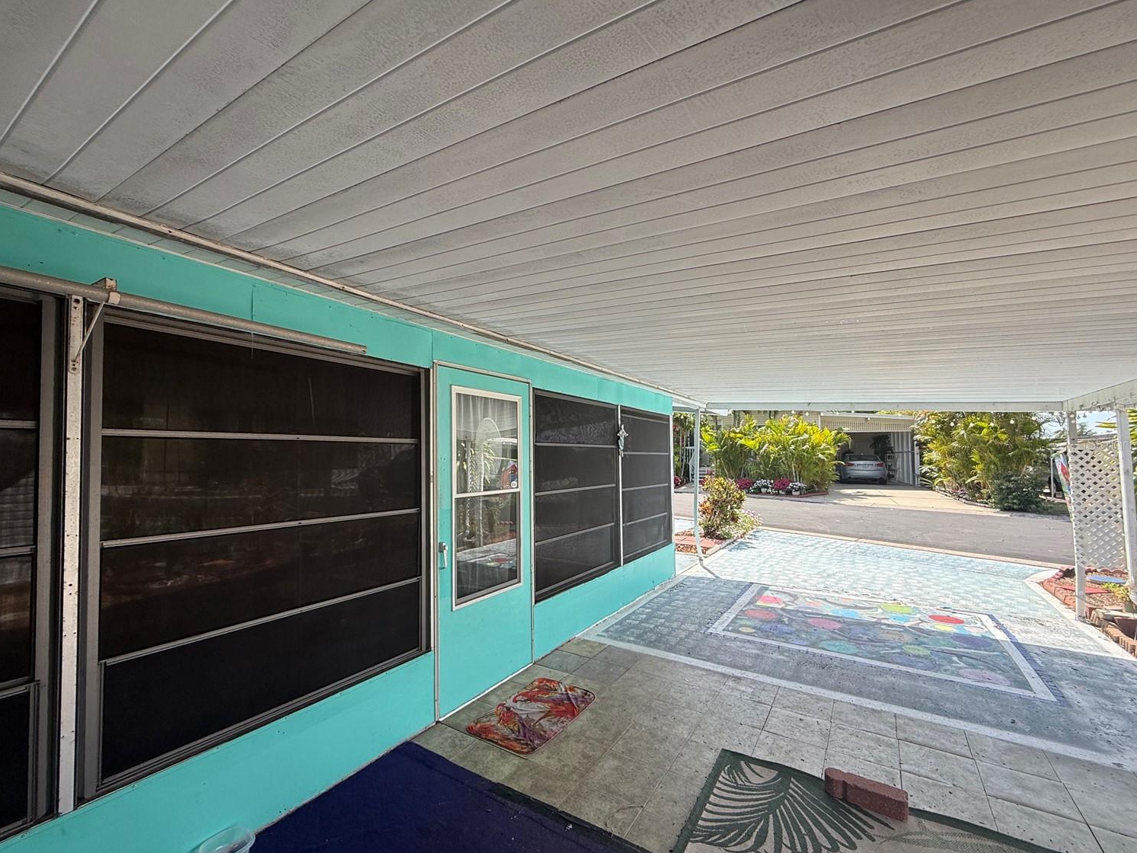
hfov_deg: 98.1
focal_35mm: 15
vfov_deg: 81.7
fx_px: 493
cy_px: 443
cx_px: 550
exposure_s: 1/291
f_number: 2.2
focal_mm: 2.22
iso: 50
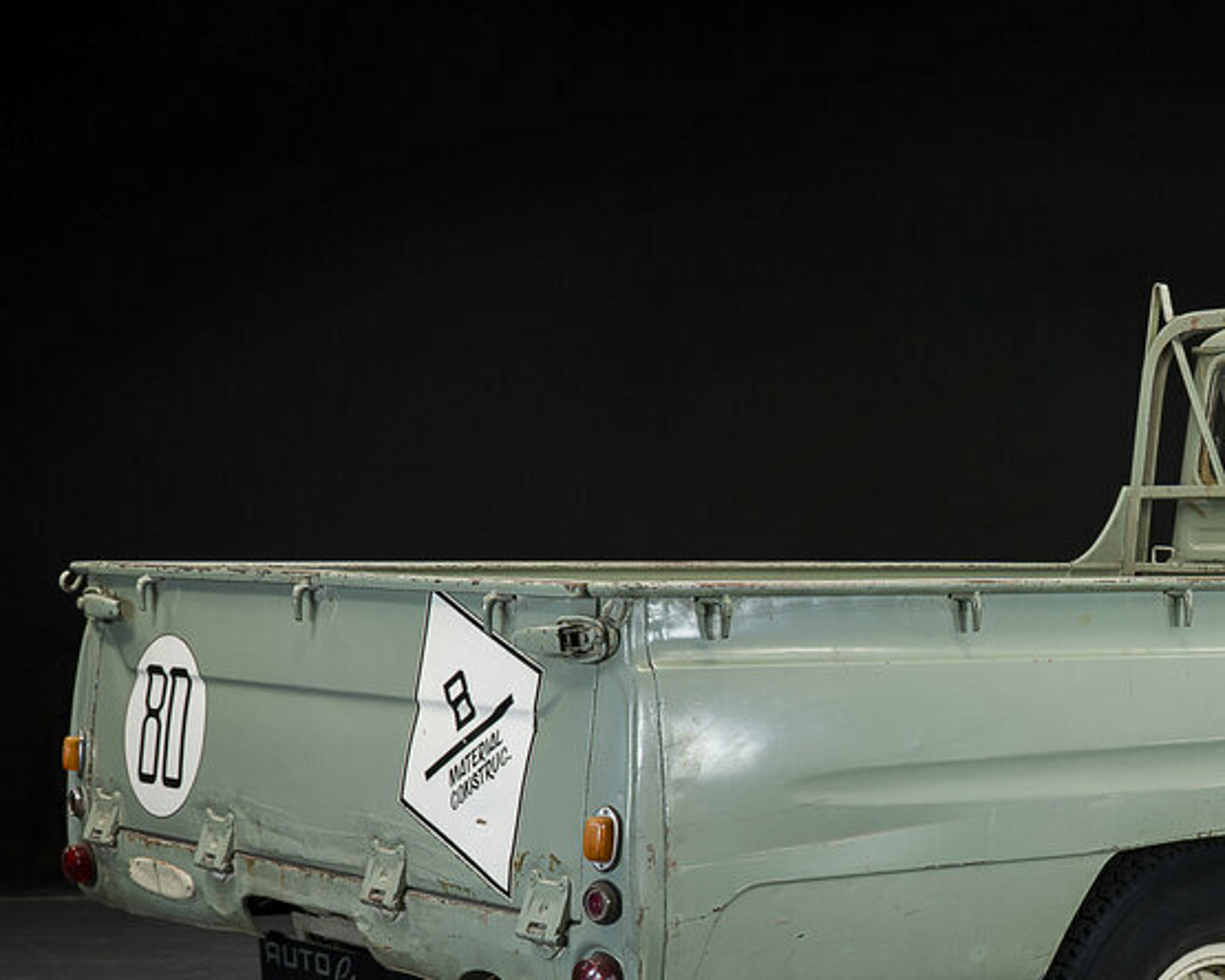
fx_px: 2502
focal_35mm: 69
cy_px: 874
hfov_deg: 26.5
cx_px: 1137
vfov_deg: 21.7
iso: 250
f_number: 10
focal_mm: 34
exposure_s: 1/1.67
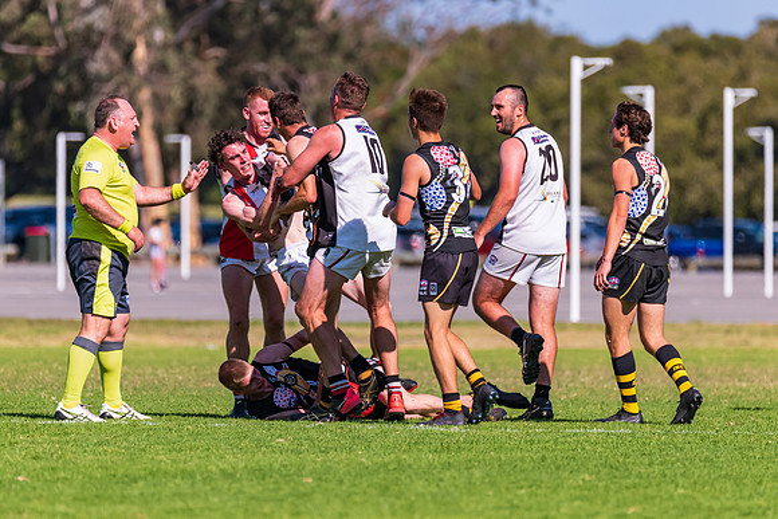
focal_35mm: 543
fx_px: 11743
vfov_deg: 2.5
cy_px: 263
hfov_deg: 3.8
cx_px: 395
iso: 800
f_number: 6.3
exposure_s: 1/4000
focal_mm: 450
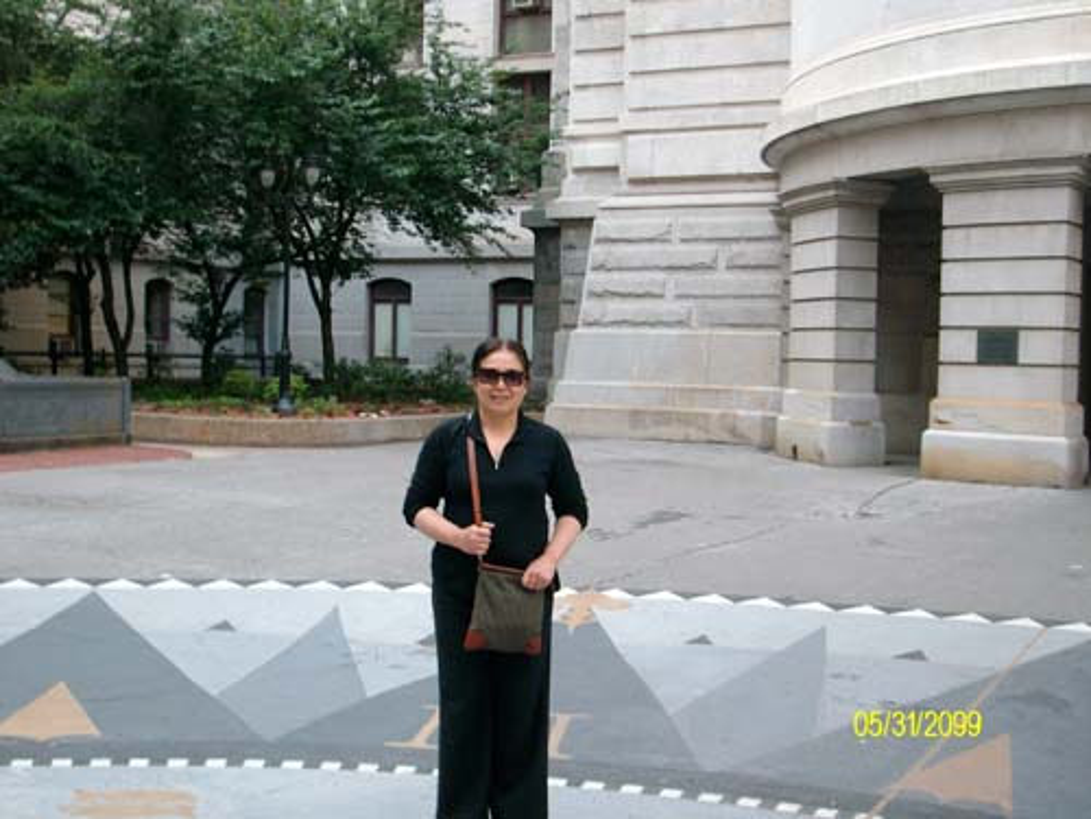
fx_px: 1418
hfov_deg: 42.1
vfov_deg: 32.2
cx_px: 546
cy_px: 410
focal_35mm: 45
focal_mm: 7.46
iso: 83
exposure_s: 1/47.1
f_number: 3.1
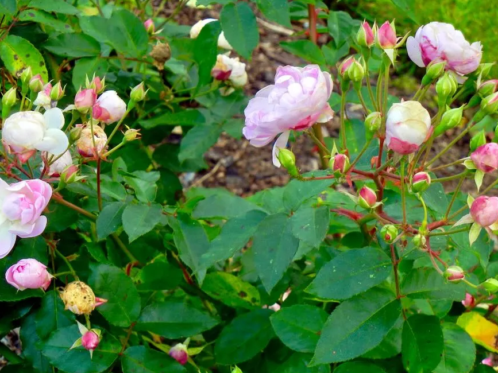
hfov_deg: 14.4
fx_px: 1971
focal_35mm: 137
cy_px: 211
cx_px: 229
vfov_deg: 10.8
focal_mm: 20.9
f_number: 4.6
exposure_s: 1/98.2
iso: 160
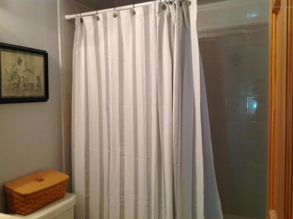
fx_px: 296
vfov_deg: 40.6
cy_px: 110
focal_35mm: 35
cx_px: 146
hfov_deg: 52.7
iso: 80
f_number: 2.4
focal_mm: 4.28
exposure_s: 1/15
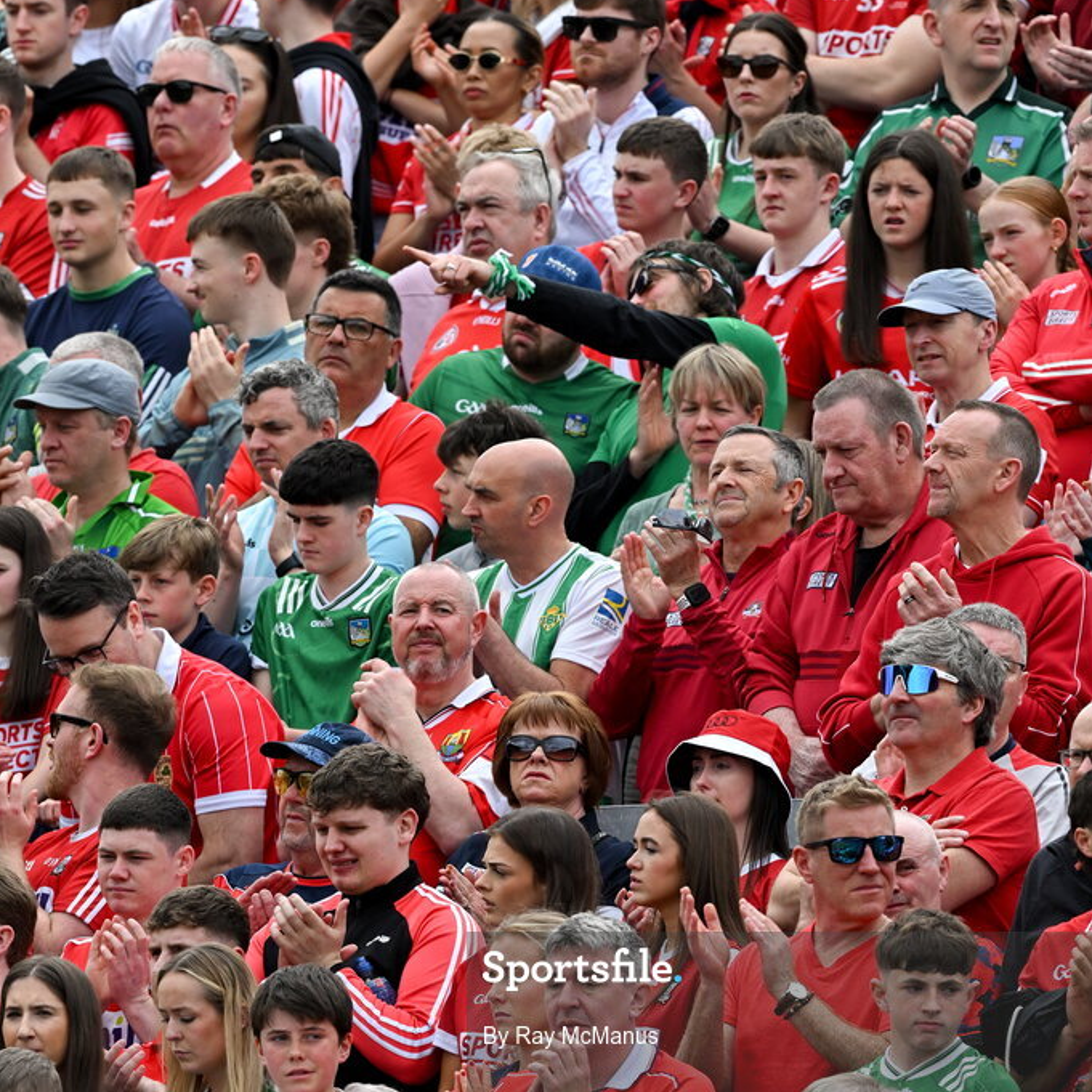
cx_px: 546
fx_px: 27374
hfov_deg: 2.3
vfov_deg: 2.3
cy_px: 592
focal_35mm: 767
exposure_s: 1/1250
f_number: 7.1
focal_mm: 600
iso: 500
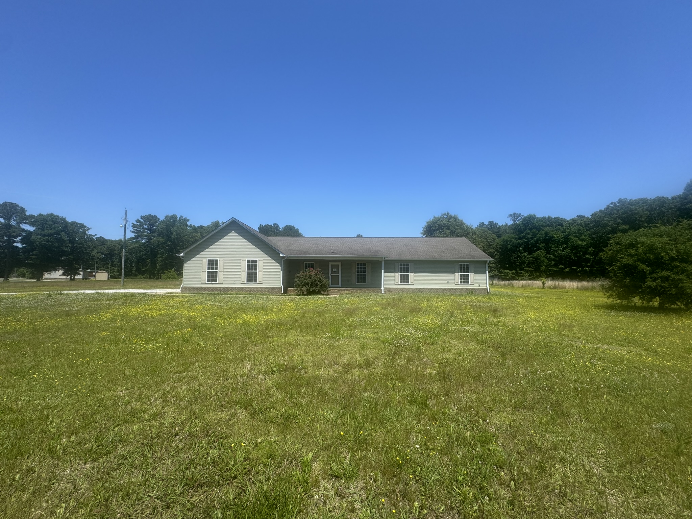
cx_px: 346
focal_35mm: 14
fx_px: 280
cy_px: 260
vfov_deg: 85.7
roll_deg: -0.5
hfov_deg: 102.1
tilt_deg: +4.5
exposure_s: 1/1672
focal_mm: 2.22
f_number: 2.2
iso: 50
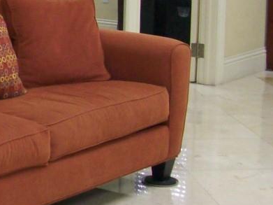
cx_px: -142
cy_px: -1
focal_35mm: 118
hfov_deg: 15.4
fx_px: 930
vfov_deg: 12.4
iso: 200
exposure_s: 1/64
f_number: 2.7
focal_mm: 6
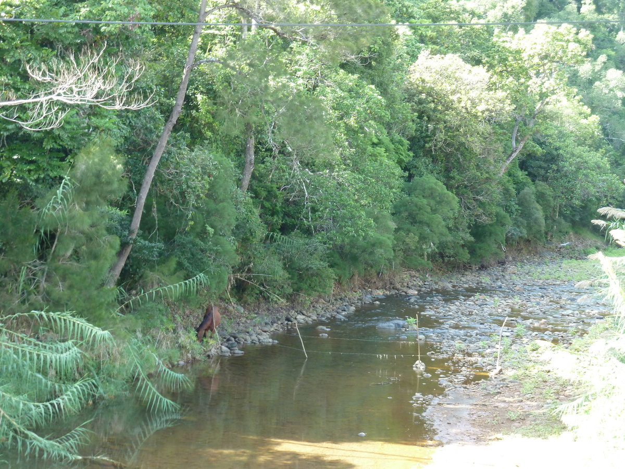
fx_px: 1300
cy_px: 234
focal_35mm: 72
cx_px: 312
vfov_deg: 20.4
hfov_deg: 27.0
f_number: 4.1
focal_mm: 11.9
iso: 160
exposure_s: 1/40
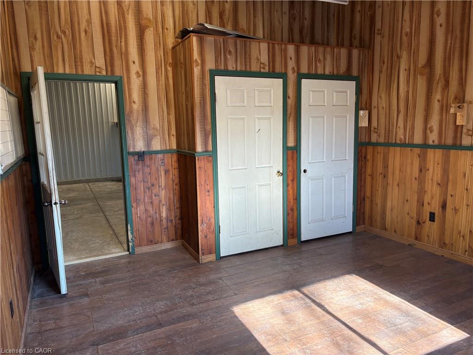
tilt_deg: -8.5
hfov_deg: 67.3
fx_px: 355
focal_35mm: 26
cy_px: 178
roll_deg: +2.2
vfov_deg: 53.1
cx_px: 236
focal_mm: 5.96
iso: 160
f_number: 1.6
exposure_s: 1/120
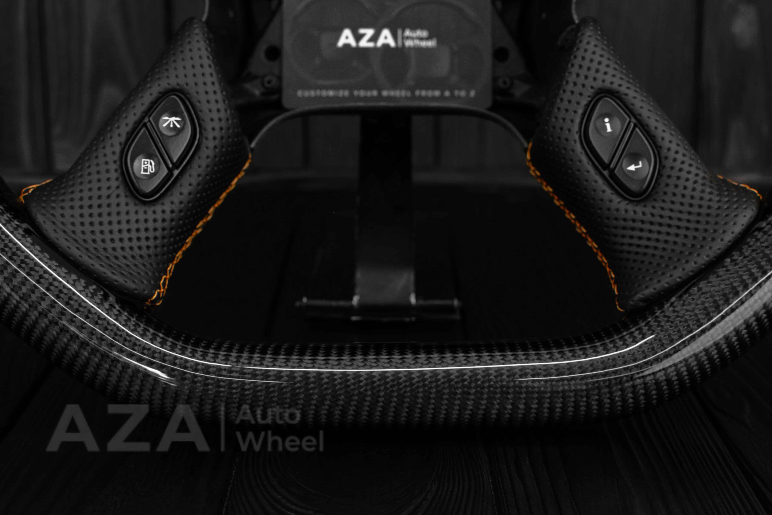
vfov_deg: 25.8
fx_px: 1126
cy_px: 258
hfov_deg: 37.8
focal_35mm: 52
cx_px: 386
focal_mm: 35
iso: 500
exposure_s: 1/125
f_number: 6.3
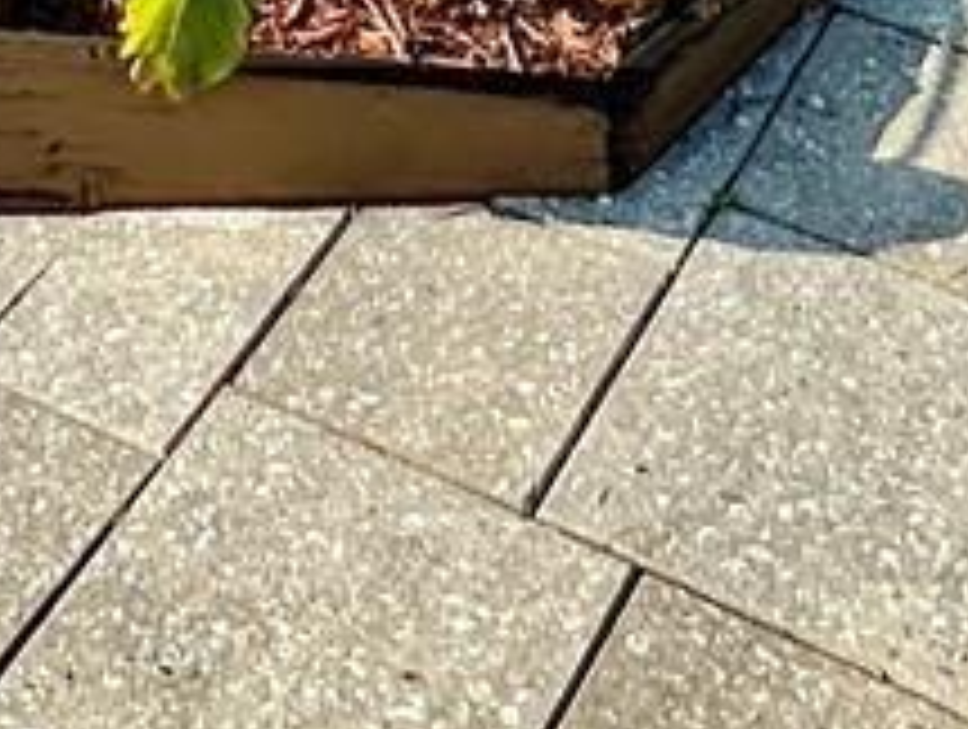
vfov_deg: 10.1
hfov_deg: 18.6
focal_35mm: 104
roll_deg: -0.8
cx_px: 144
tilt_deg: -1.7
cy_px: -1526
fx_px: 2913
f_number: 2.2
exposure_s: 1/2174
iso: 50
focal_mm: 2.22
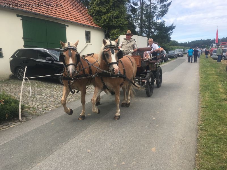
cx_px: 114
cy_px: 85
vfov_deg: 48.2
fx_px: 190
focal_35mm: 29
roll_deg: +2.4
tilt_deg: -9.3
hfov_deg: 61.7
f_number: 2.2
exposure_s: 1/855
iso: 25
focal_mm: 4.15
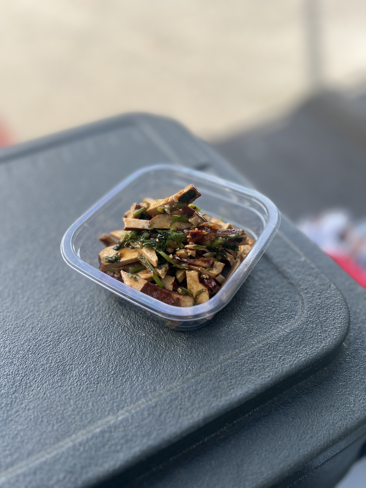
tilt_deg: -46.5
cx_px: 183
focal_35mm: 26
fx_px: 367
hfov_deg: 53.1
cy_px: 244
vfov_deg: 67.3
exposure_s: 1/621
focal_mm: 5.7
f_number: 1.5
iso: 50
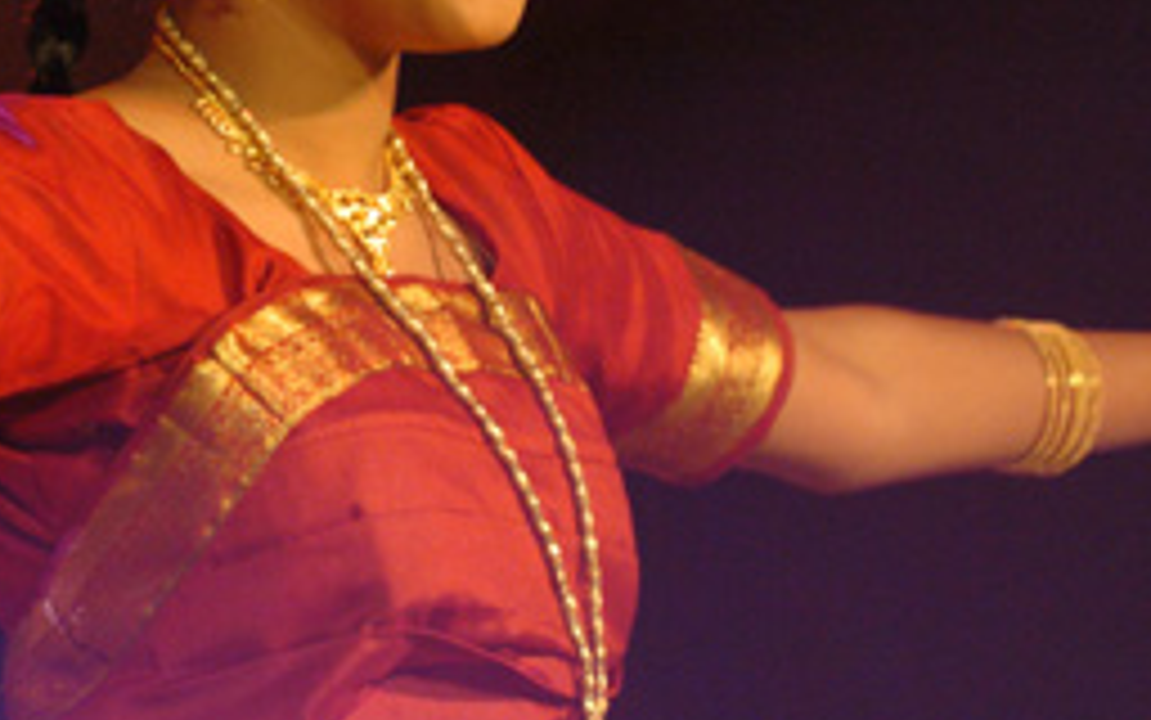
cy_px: 169
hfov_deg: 3.8
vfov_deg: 2.4
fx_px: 17384
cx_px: 306
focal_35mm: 554
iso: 800
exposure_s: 1/80
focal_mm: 155
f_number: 2.8
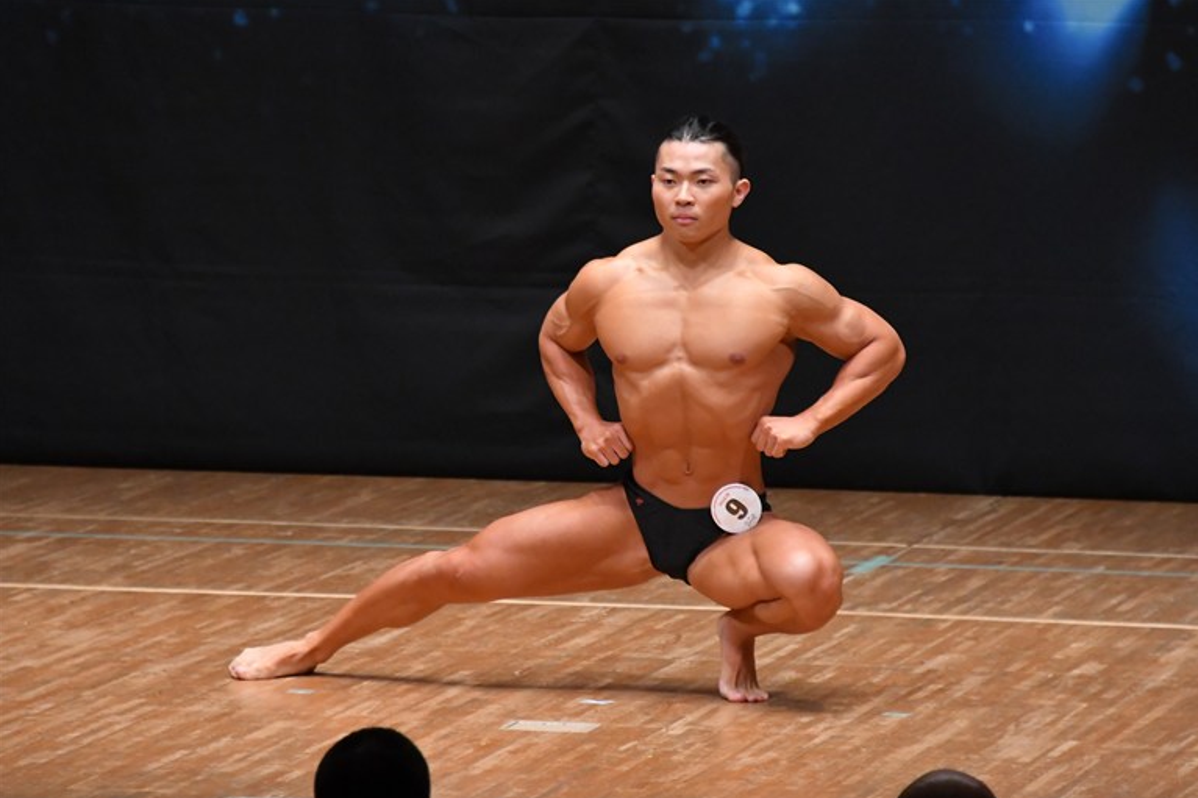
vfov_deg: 3.6
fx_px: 12609
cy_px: 400
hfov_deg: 5.4
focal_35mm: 379
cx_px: 604
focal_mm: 250
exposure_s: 1/400
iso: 5000
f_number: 5.6
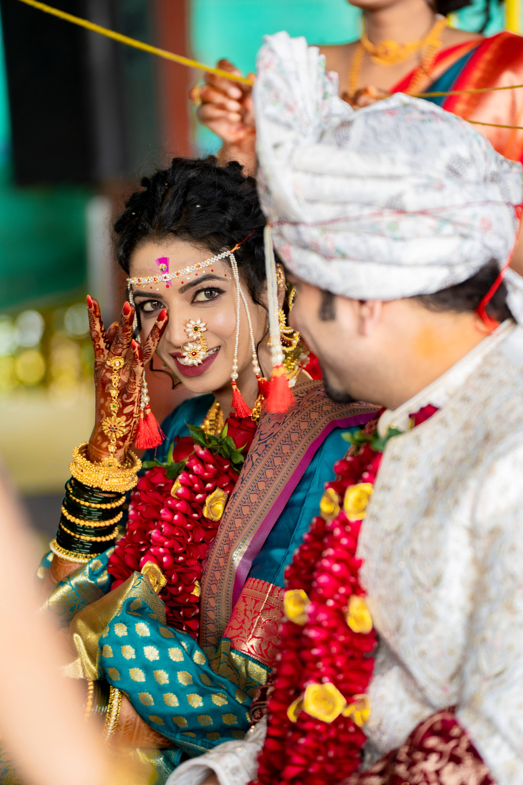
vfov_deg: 16.1
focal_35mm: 127
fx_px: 2767
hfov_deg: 10.8
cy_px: 392
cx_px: 262
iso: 800
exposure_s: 1/400
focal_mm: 127
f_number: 2.8
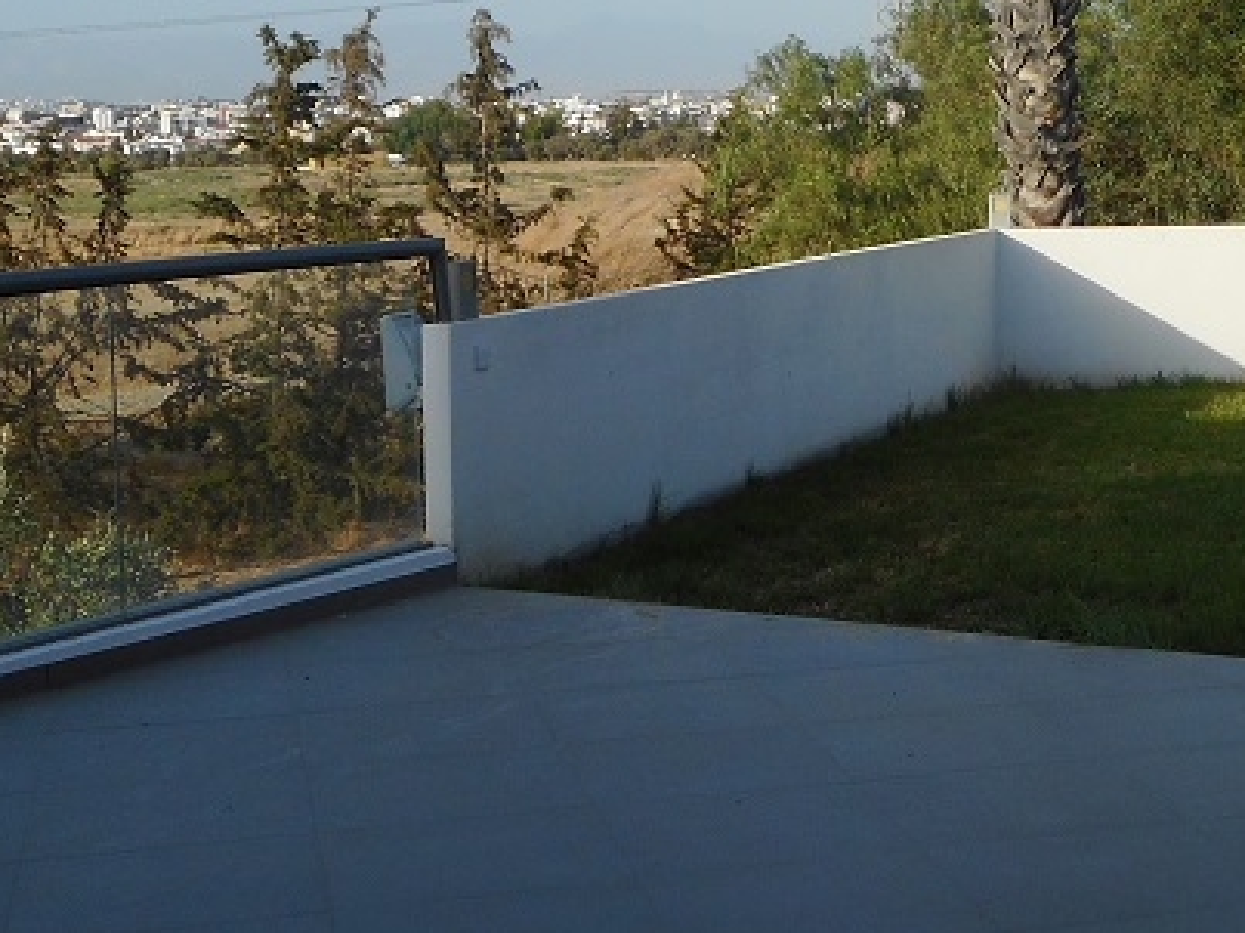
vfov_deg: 20.3
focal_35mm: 72
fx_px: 2589
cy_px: 269
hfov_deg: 26.1
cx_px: 1137
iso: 80
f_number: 4
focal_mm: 5.2
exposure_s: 1/500
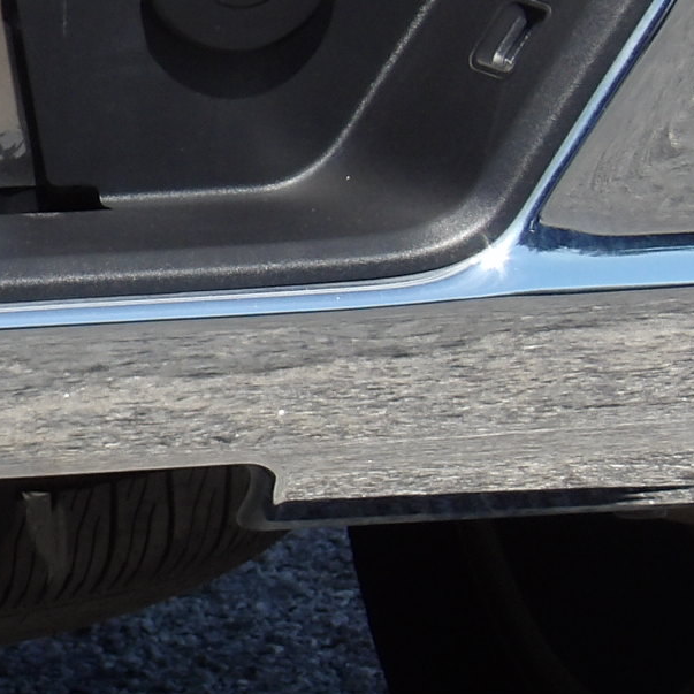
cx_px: -323
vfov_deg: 2.7
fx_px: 14562
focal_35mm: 642
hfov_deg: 2.7
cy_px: 262
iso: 100
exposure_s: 1/489
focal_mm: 30.2
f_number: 4.4
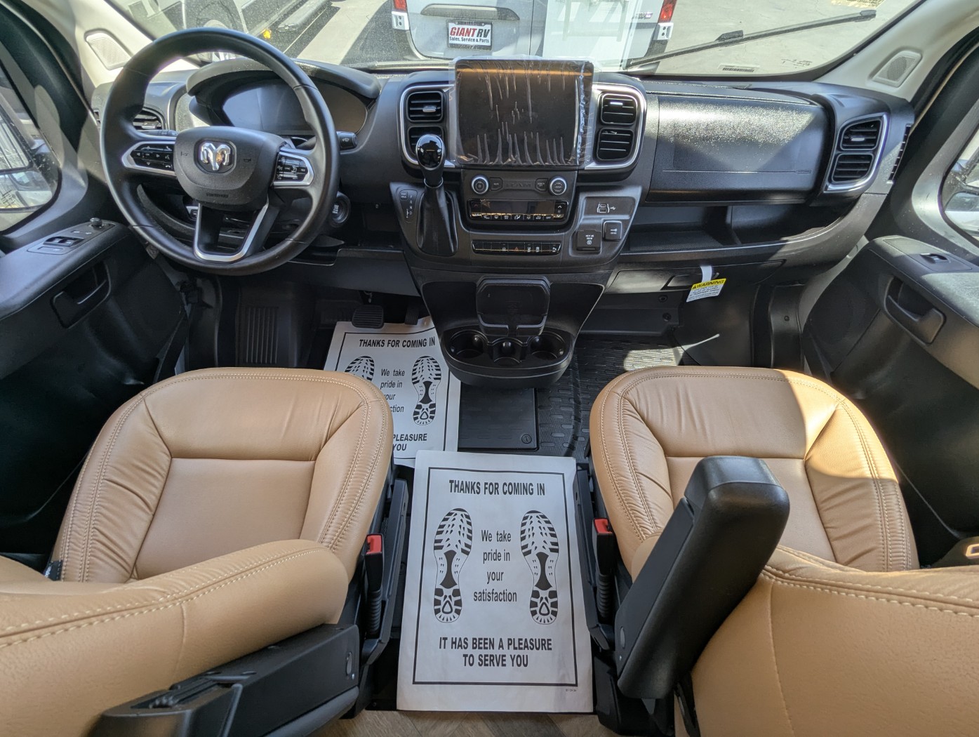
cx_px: 490
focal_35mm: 16
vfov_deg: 78.2
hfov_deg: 94.4
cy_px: 368
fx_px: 453
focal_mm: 2.35
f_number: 2.2
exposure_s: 1/221
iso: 39
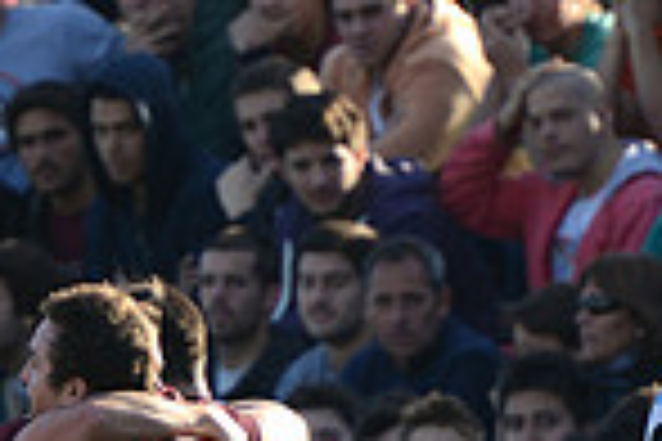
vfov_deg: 1.3
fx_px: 19638
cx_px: -81
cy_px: 655
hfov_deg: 1.9
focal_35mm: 1068
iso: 500
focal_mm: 270
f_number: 4
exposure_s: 1/1000
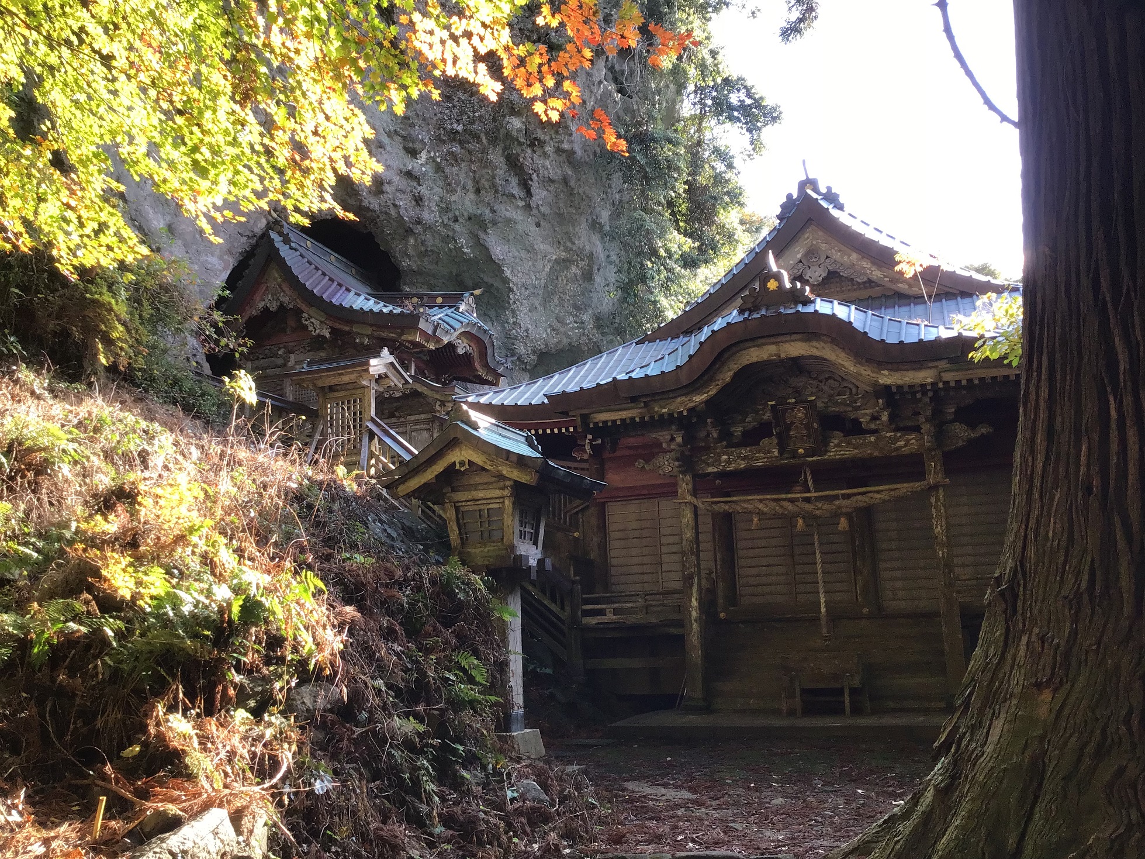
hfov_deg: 58.4
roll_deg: +0.9
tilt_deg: +11.1
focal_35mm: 31
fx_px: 1025
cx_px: 572
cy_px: 430
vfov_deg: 45.4
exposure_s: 1/120
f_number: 2.4
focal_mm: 3.3
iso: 50
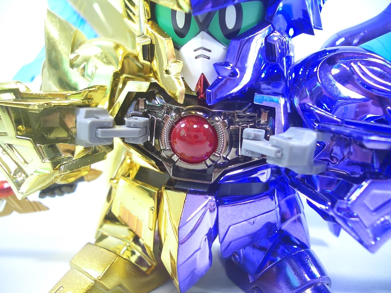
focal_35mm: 35
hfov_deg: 52.6
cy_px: 146
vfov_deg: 40.7
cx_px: 196
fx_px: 395
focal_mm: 5.8
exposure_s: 1/13
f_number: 2.6
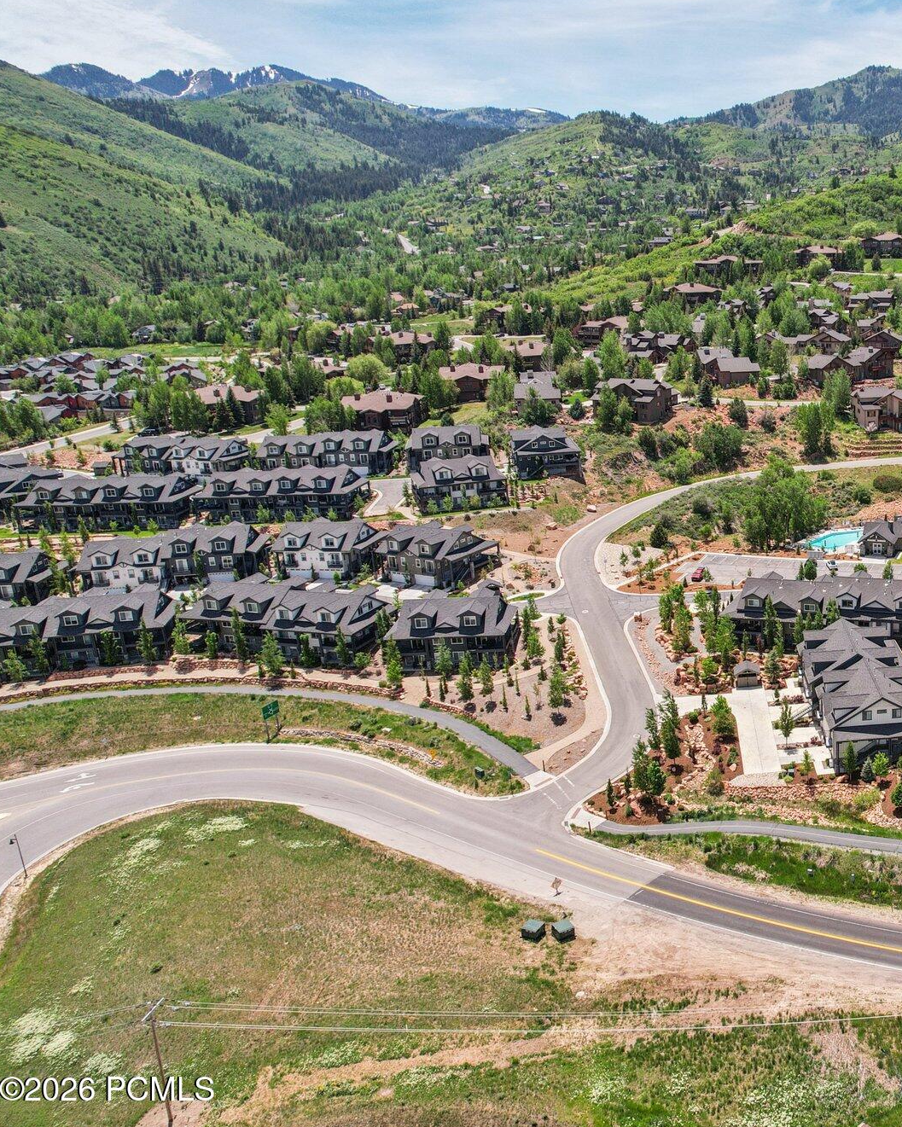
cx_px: 869
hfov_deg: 40.9
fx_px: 1068
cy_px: 560
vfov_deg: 55.7
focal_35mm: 32
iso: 130
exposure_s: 1/80
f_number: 2.8
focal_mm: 8.38
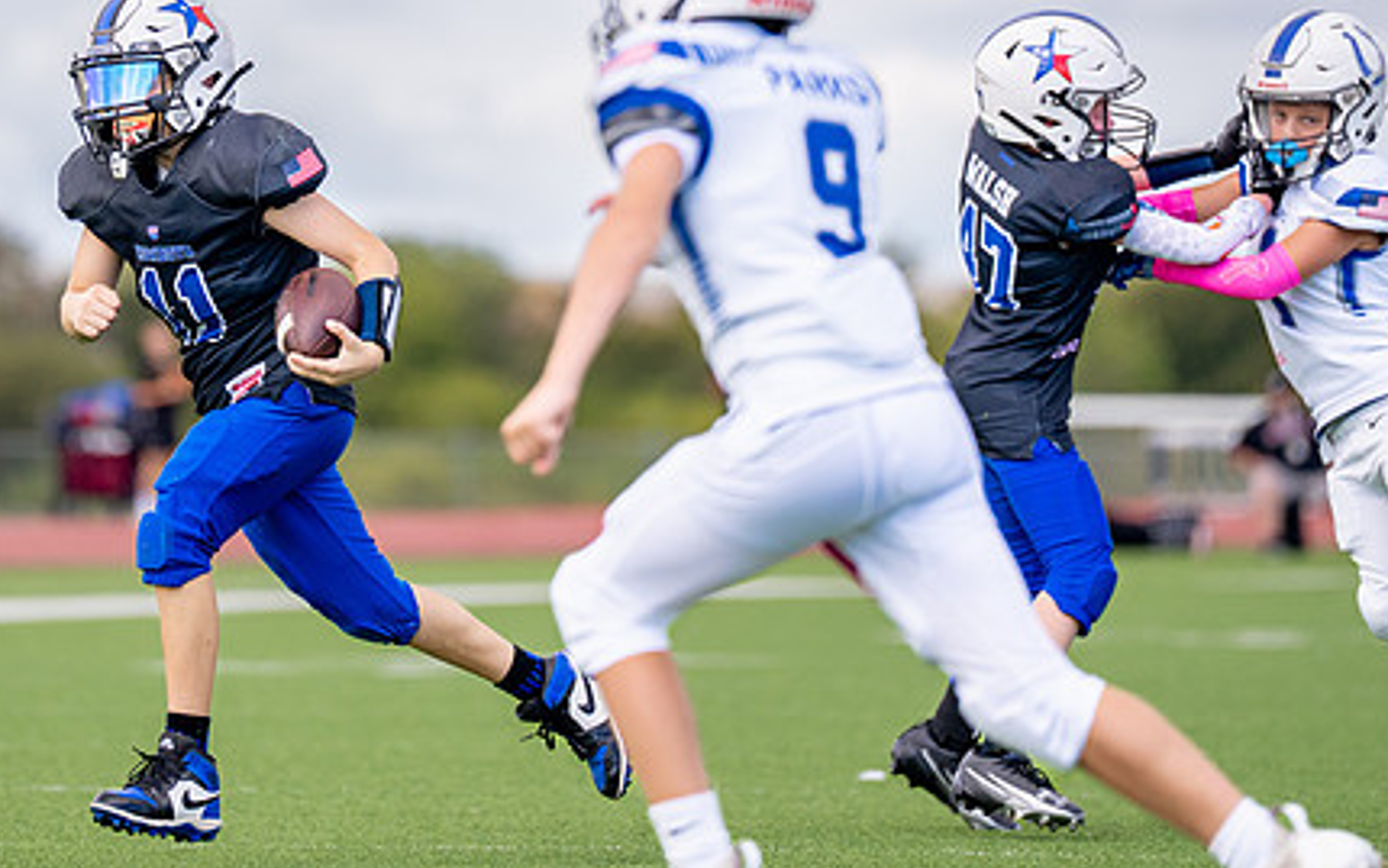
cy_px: 31
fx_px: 14265
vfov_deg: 3.5
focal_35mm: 377
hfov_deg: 5.6
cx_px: 391
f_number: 2.8
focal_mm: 200
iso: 400
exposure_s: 1/3200
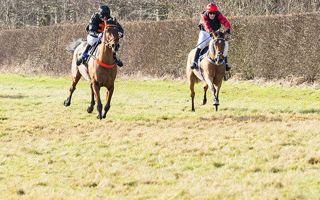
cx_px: 107
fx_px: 3219
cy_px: 94
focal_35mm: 369
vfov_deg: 3.6
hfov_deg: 5.7
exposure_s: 1/1600
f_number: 4
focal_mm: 120
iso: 400
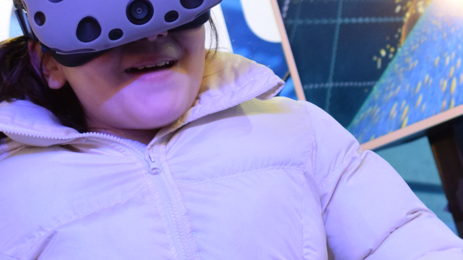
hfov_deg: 11.4
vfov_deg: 6.4
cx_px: 332
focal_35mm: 189
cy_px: 136
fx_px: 2320
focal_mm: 40
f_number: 4.8
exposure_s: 1/60
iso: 1100
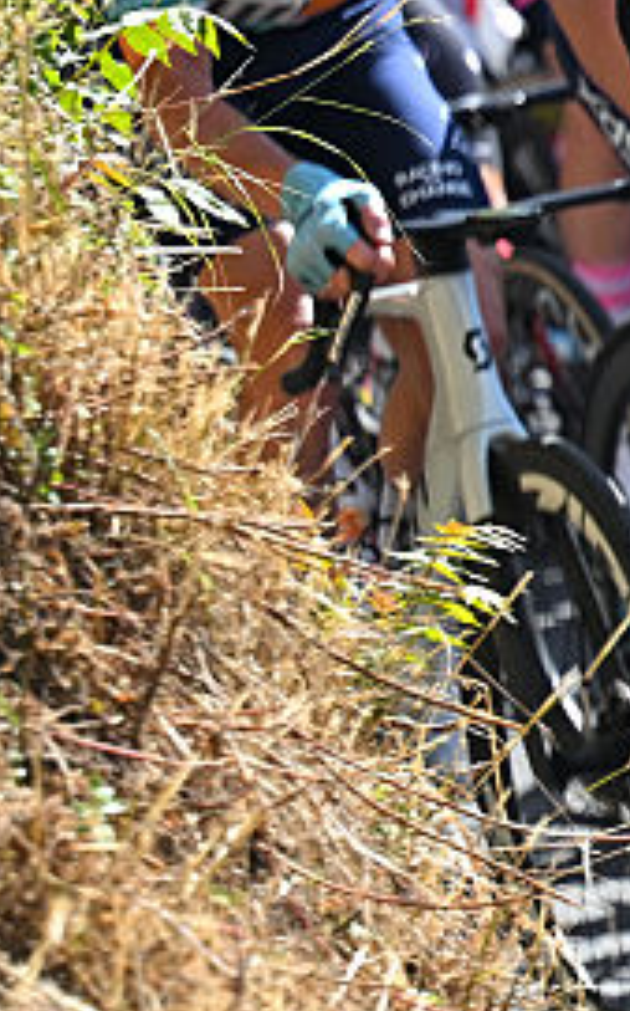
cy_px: 362
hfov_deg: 1.8
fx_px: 19811
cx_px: 1599
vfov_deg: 2.9
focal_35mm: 720
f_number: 2.8
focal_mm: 125
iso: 250
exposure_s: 1/2500
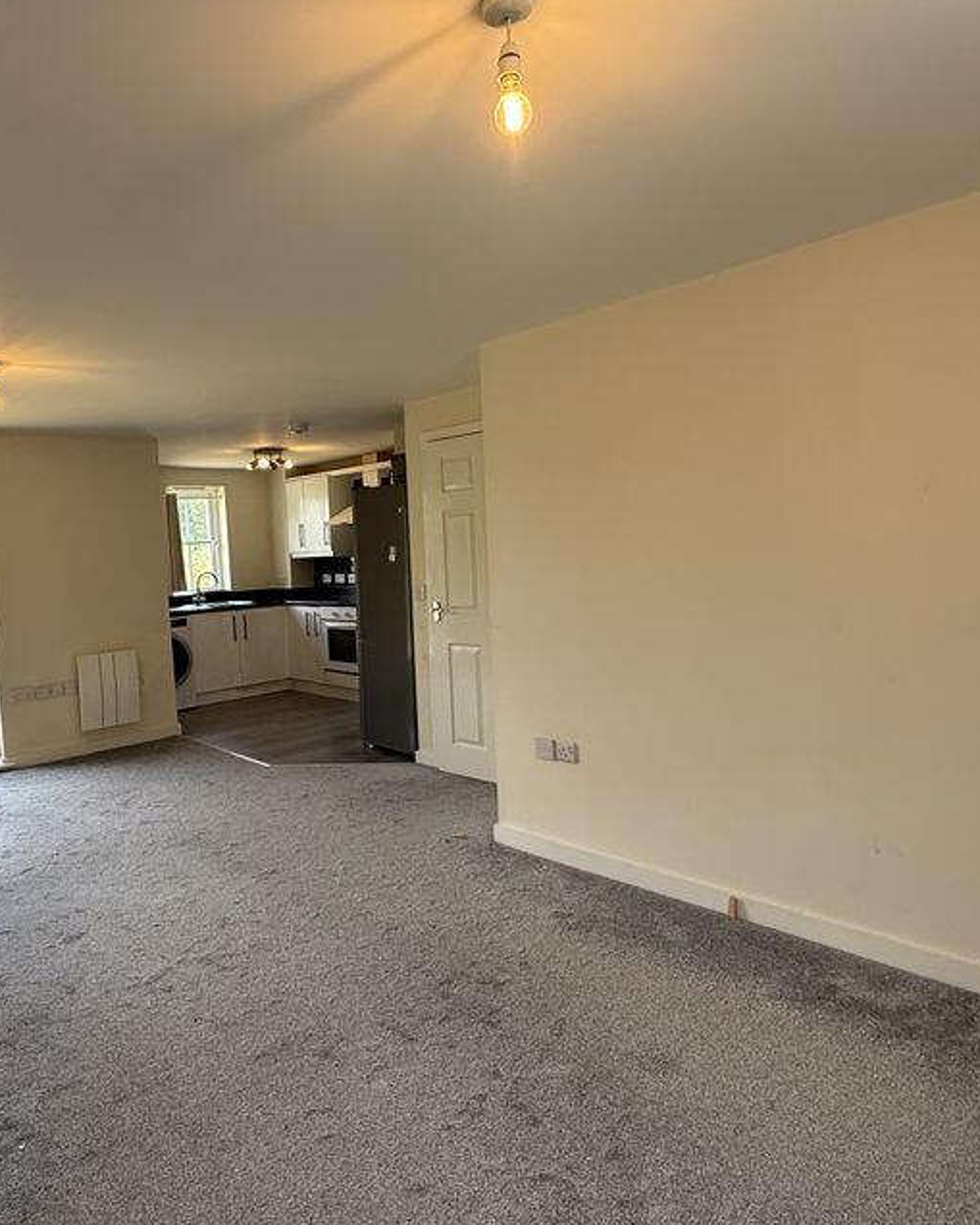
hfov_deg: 62.4
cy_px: 595
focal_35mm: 22
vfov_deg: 75.0
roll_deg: +2.8
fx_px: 797
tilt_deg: -2.1
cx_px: 375
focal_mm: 2.22
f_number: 2.2
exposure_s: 1/99
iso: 125
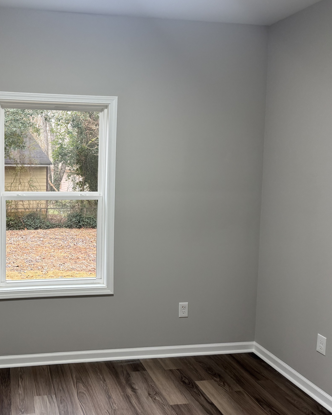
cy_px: 195
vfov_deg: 52.8
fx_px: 418
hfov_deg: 41.6
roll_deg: -0.8
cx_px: 71
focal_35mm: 34
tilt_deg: -3.5
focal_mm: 6.76
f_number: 1.78
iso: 200
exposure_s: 1/120
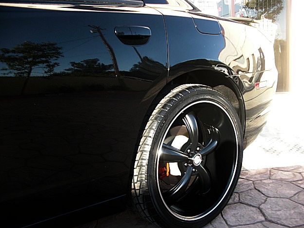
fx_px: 325
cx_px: 156
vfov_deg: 38.7
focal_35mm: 37
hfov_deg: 50.1
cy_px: 115
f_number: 2.8
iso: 50
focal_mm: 6.3
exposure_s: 1/100
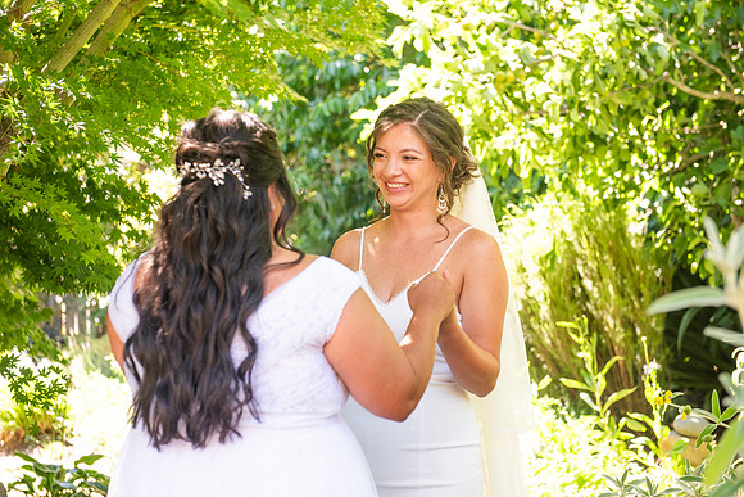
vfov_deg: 20.6
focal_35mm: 66
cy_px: 248
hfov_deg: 30.5
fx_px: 1364
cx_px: 372
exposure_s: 1/400
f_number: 4
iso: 640
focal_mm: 66
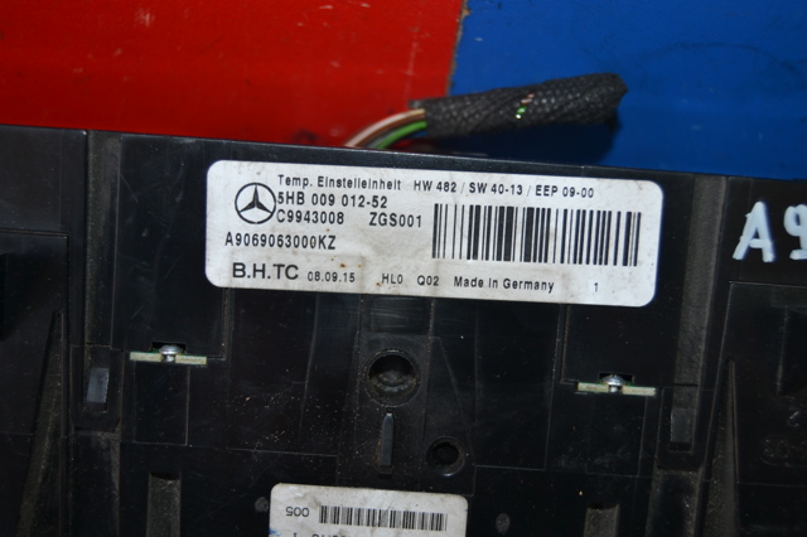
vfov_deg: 29.8
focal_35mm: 45
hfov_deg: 43.6
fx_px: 1008
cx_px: 404
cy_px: 268
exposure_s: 1/60
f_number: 4.2
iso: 140
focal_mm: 30
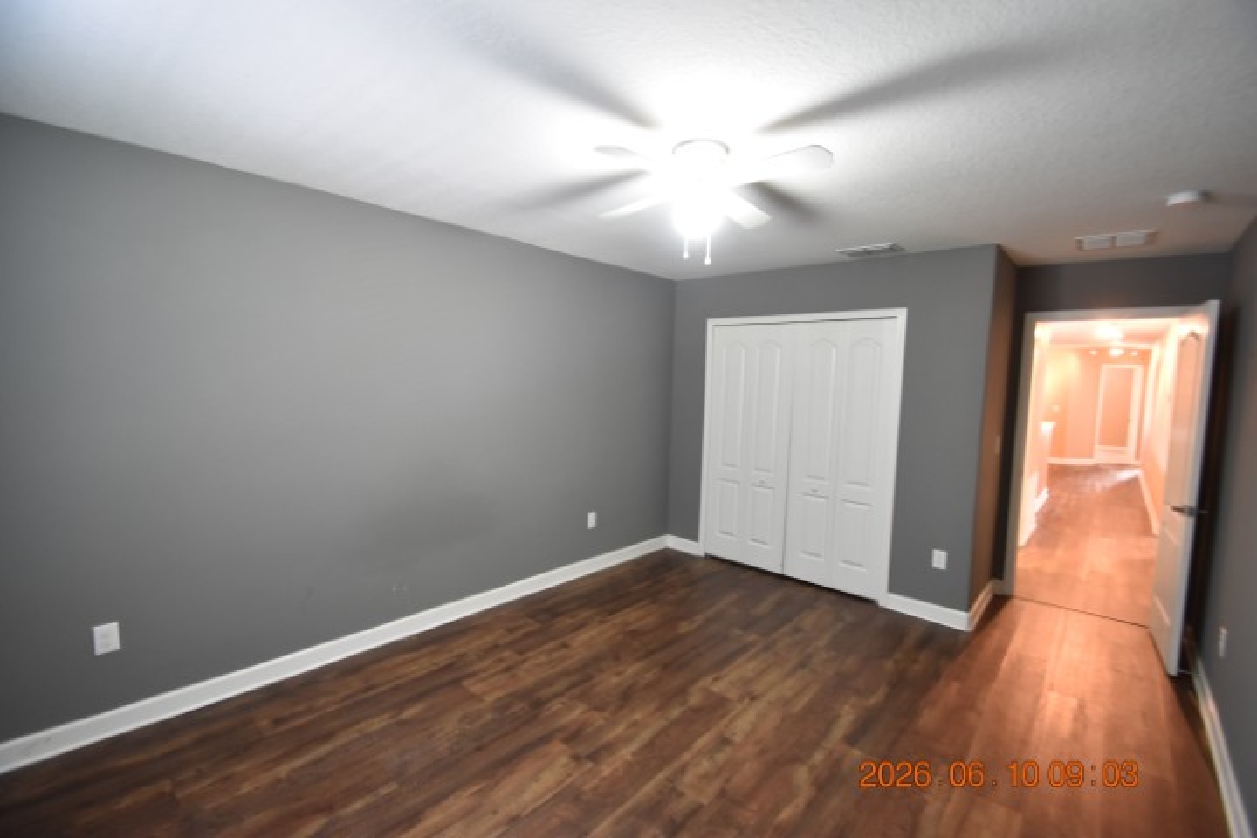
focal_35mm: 15
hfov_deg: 100.4
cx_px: 628
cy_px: 419
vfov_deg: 77.3
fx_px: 524
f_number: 3.5
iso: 800
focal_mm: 10
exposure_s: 1/10
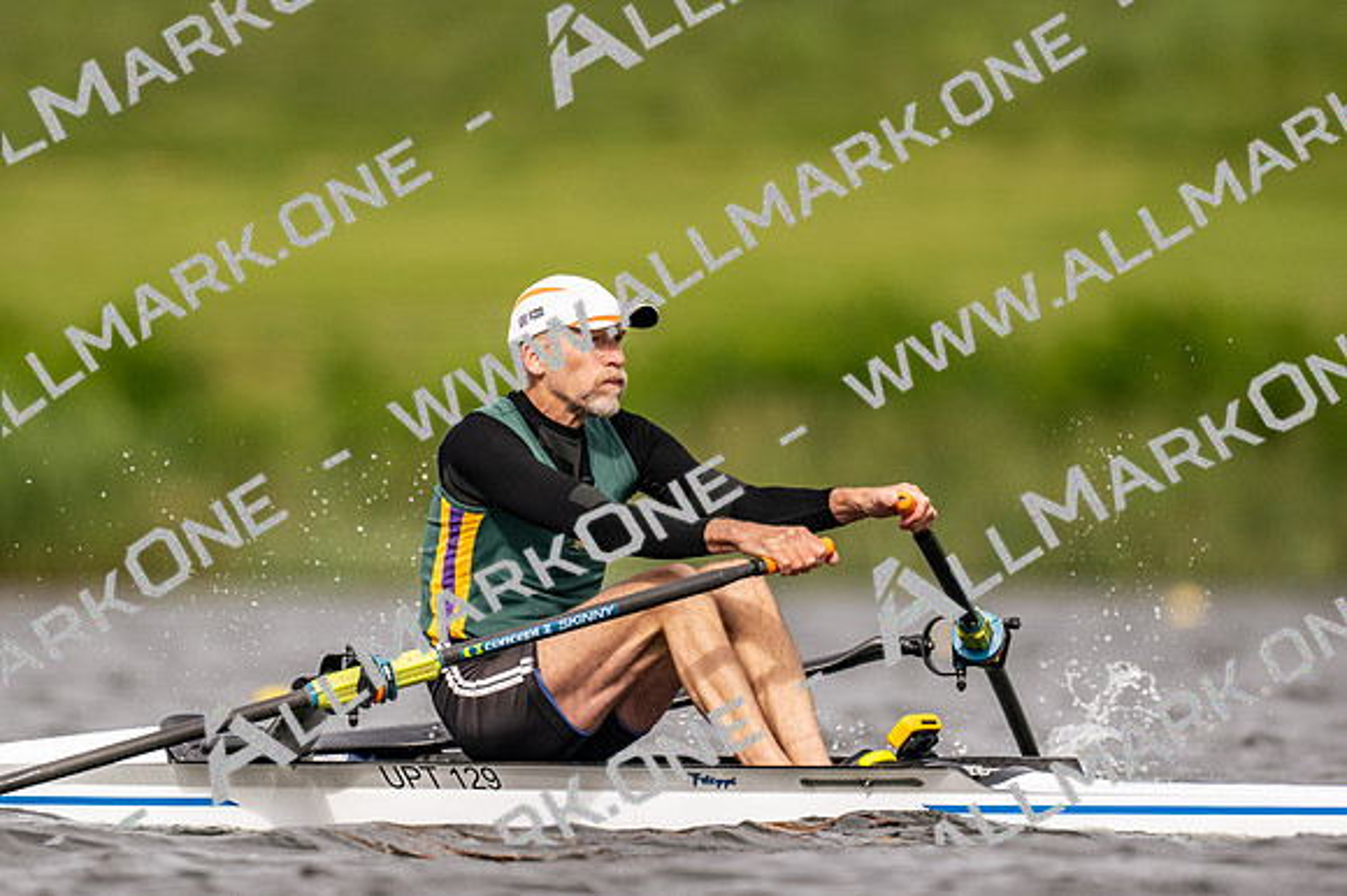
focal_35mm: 900
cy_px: 448
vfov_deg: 1.5
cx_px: 674
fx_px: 33655
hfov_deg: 2.3
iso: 450
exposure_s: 1/2500
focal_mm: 600
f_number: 4
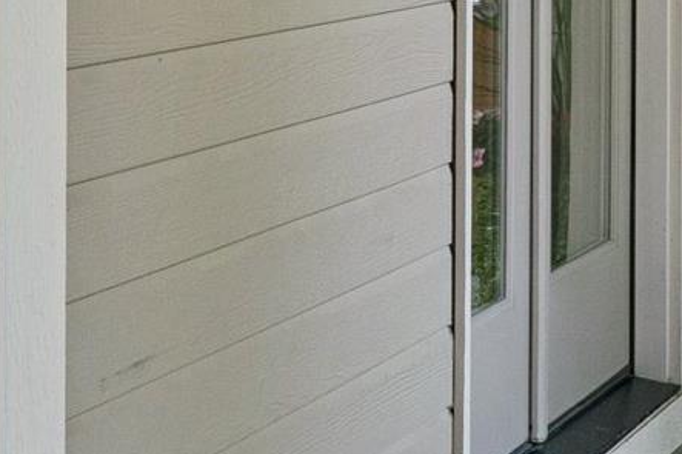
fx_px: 2207
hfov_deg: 15.3
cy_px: -151
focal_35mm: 117
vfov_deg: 11.4
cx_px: -522
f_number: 13
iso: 400
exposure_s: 1/20
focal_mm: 16.8
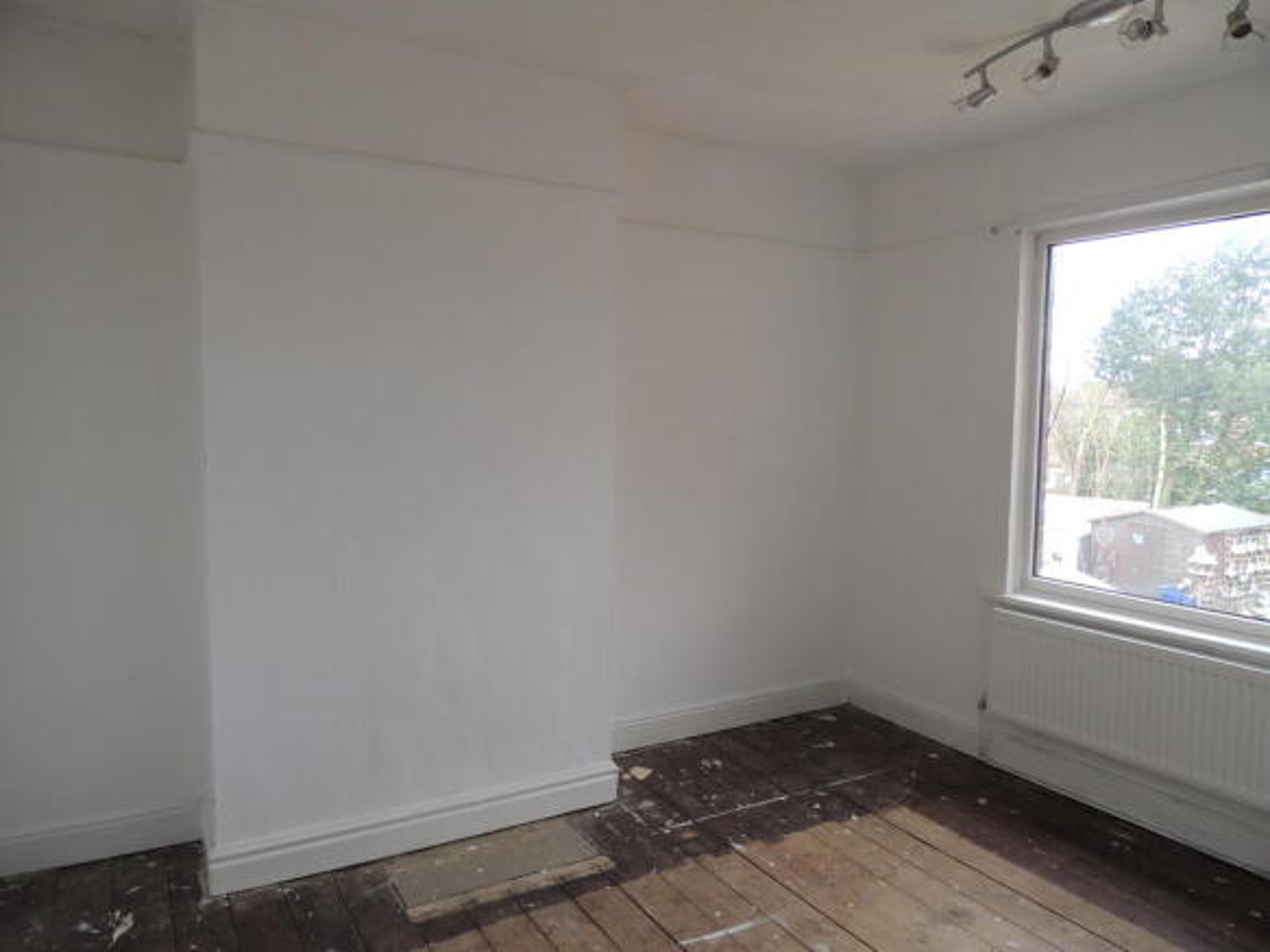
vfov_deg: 56.8
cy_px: 476
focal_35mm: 24
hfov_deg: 71.6
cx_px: 635
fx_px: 880
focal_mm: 4.3
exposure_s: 1/40
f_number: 3
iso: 100
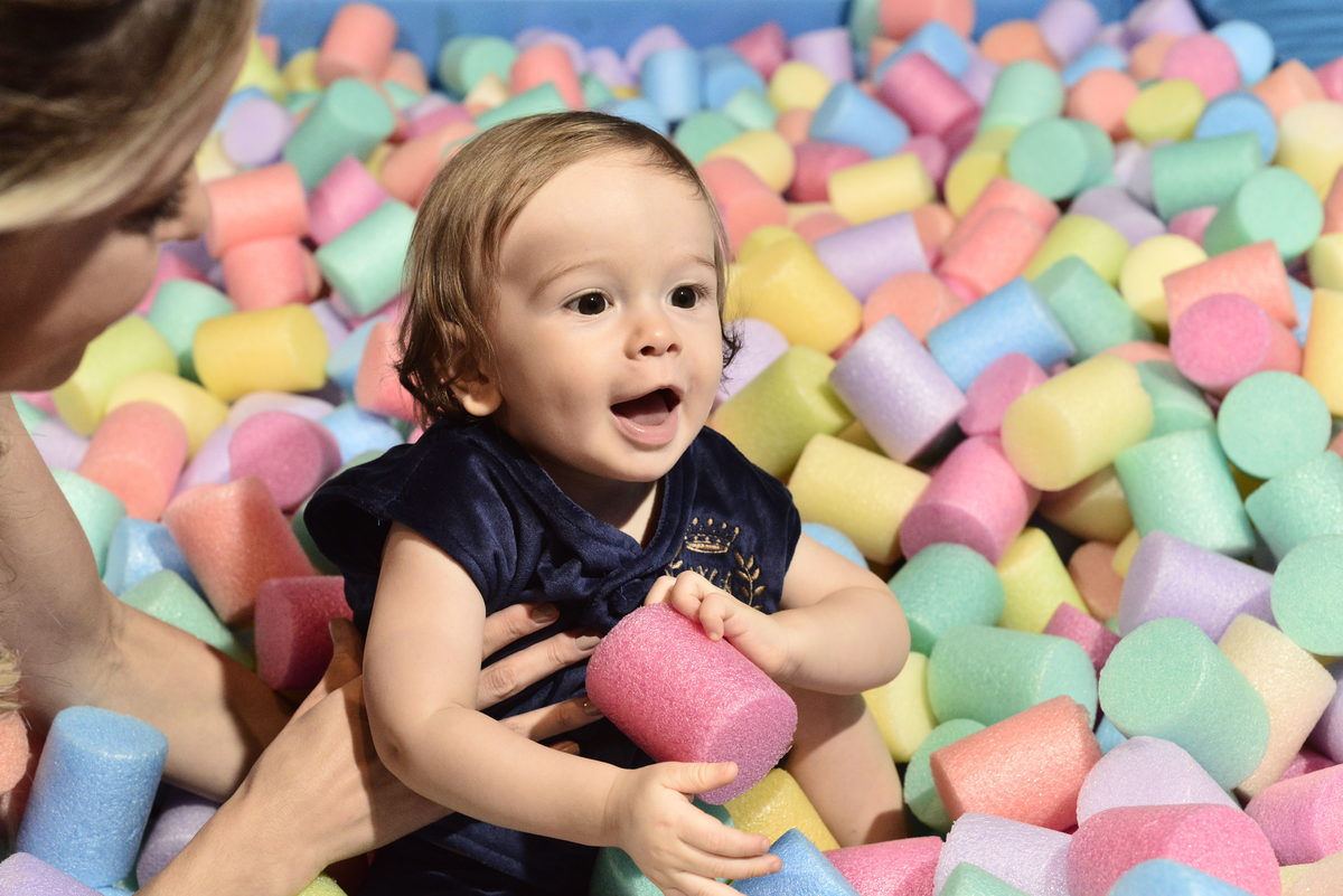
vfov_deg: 27.0
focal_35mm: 50
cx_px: 672
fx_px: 1866
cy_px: 448
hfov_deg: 39.6
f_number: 4.5
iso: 2500
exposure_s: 1/100
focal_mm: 50
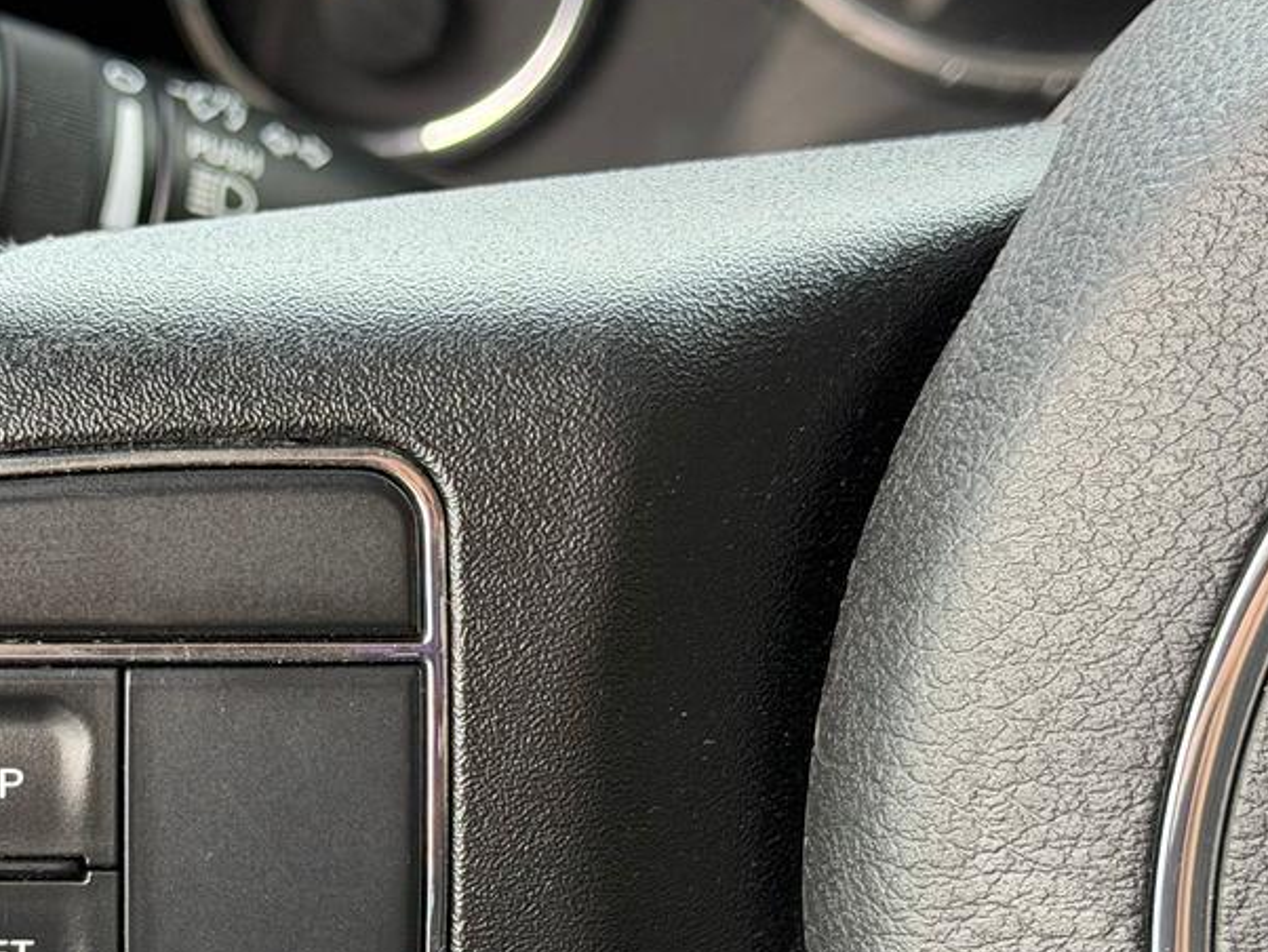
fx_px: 3738
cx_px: 265
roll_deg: +2.1
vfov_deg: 14.4
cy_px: 847
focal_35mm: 102
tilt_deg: -32.4
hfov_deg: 19.1
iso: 100
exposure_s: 1/64
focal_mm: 6.76
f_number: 1.78
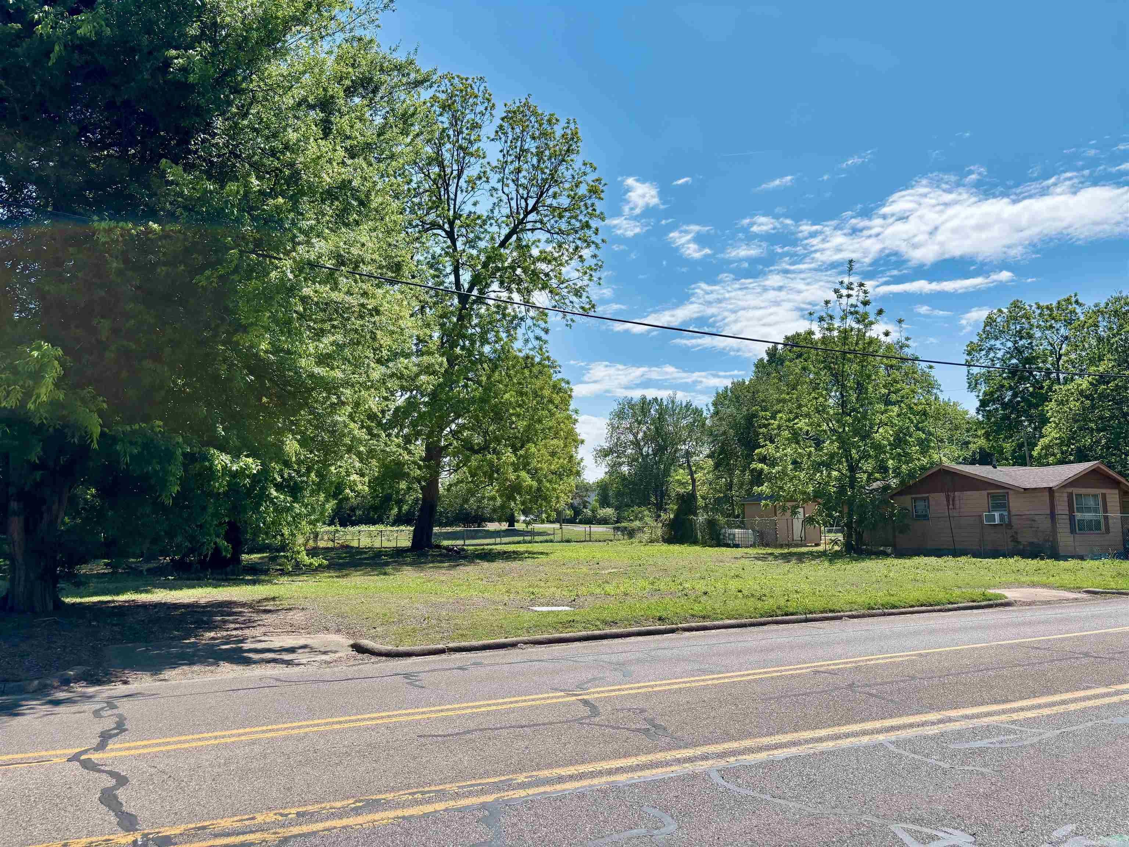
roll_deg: +0.3
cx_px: 564
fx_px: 848
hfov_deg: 67.3
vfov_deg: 53.1
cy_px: 424
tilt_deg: +6.4
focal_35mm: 26
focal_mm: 5.96
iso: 50
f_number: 1.6
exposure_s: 1/4630
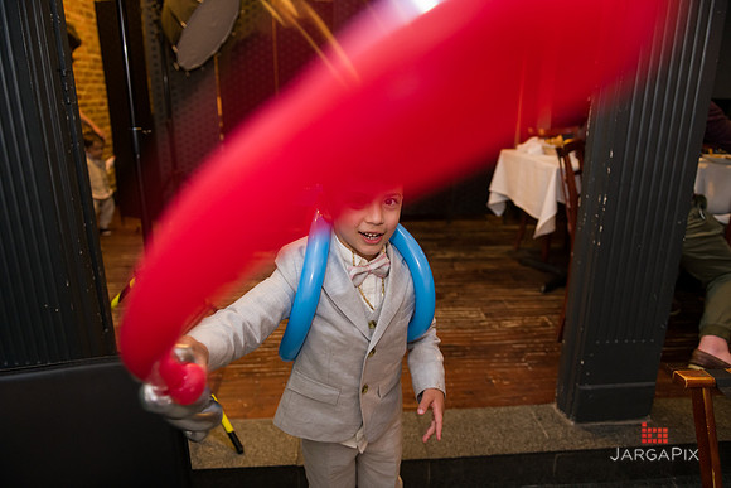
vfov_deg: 53.2
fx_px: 487
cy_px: 244
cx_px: 366
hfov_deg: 73.7
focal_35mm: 24
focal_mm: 24
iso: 1000
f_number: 3.2
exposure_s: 1/125
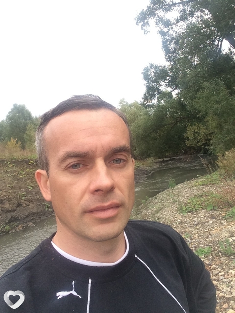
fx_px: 281
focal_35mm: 31
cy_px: 156
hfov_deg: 45.4
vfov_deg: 58.4
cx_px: 118
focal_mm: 2.15
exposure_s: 1/372
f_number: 2.4
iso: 50
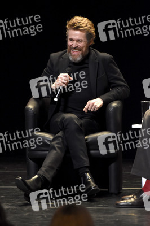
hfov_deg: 4.6
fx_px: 1878
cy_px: 113
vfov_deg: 6.9
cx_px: 75
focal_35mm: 300
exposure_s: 1/160
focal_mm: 200
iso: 2500
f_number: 3.2
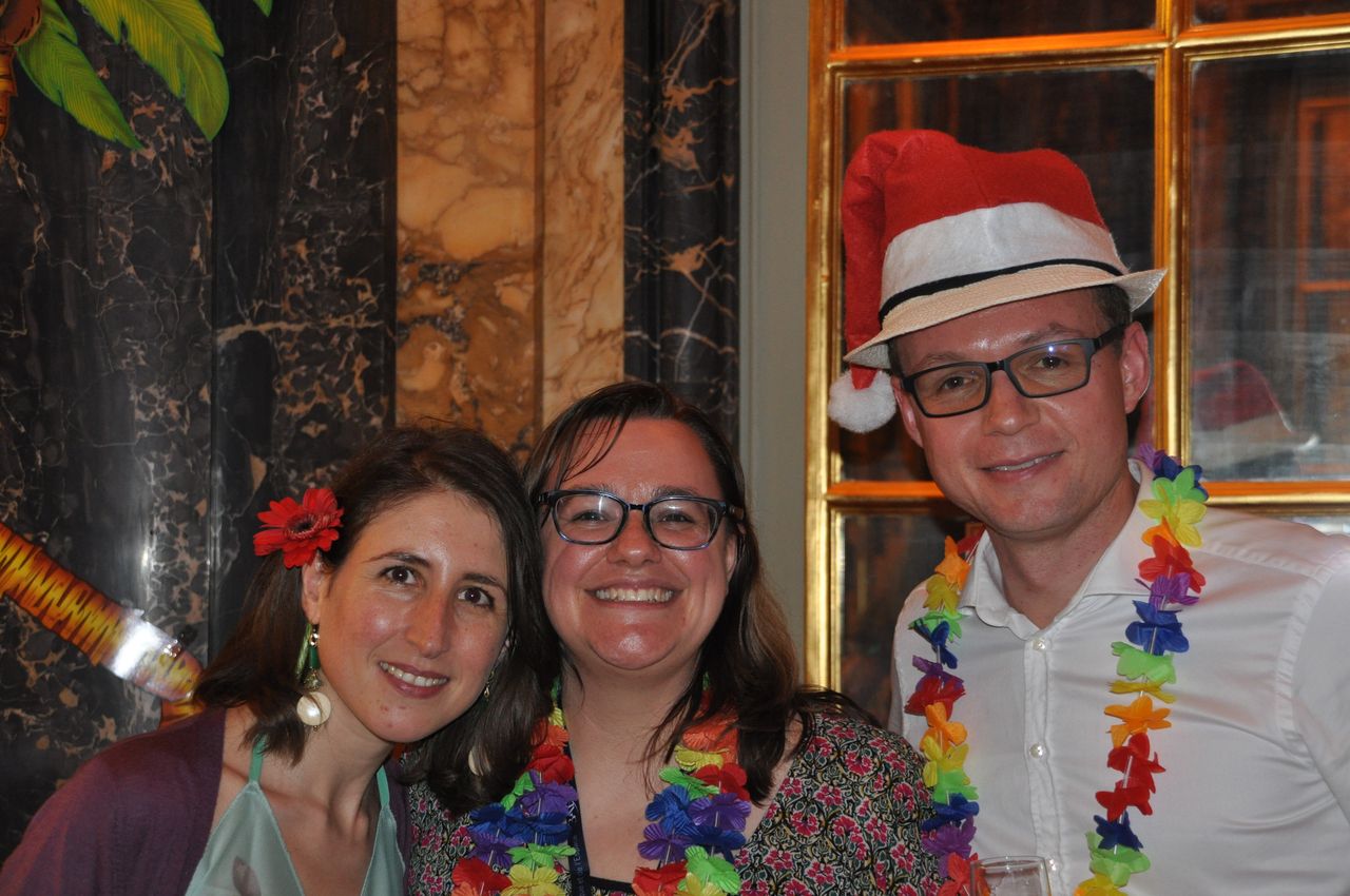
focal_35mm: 75
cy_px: 448
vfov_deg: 18.1
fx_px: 2809
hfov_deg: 27.0
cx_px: 675
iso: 800
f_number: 4.8
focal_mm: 50
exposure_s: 1/60
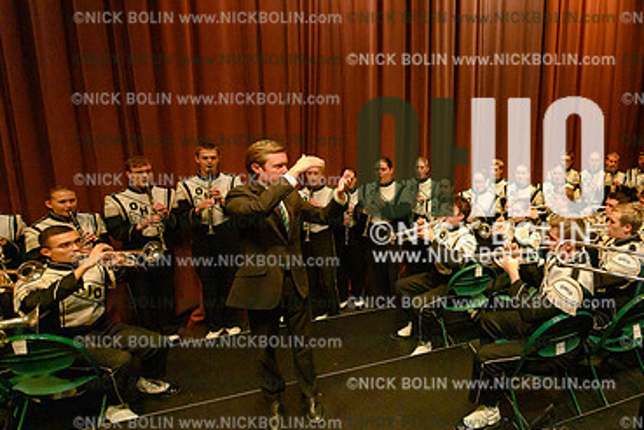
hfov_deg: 73.3
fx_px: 394
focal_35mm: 22
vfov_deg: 56.9
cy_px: 181
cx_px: 480
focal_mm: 14
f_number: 2.8
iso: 25600
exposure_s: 1/320
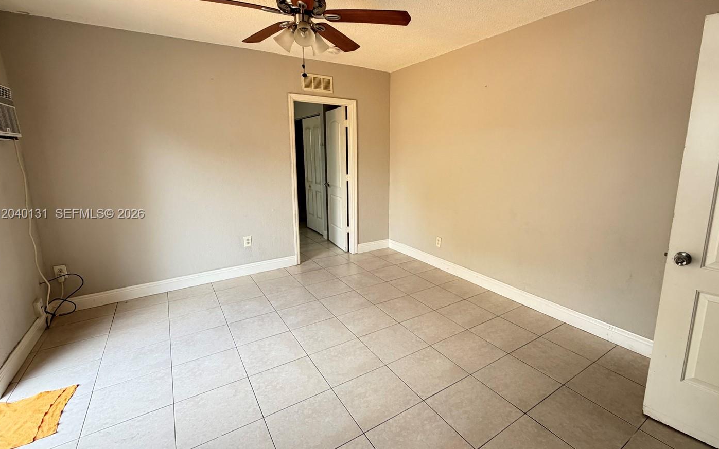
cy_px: 214
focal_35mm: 17
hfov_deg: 94.1
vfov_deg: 68.0
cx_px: 396
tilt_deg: -10.3
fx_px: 333
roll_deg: +0.3
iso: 200
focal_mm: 2.22
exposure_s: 1/121
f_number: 2.2
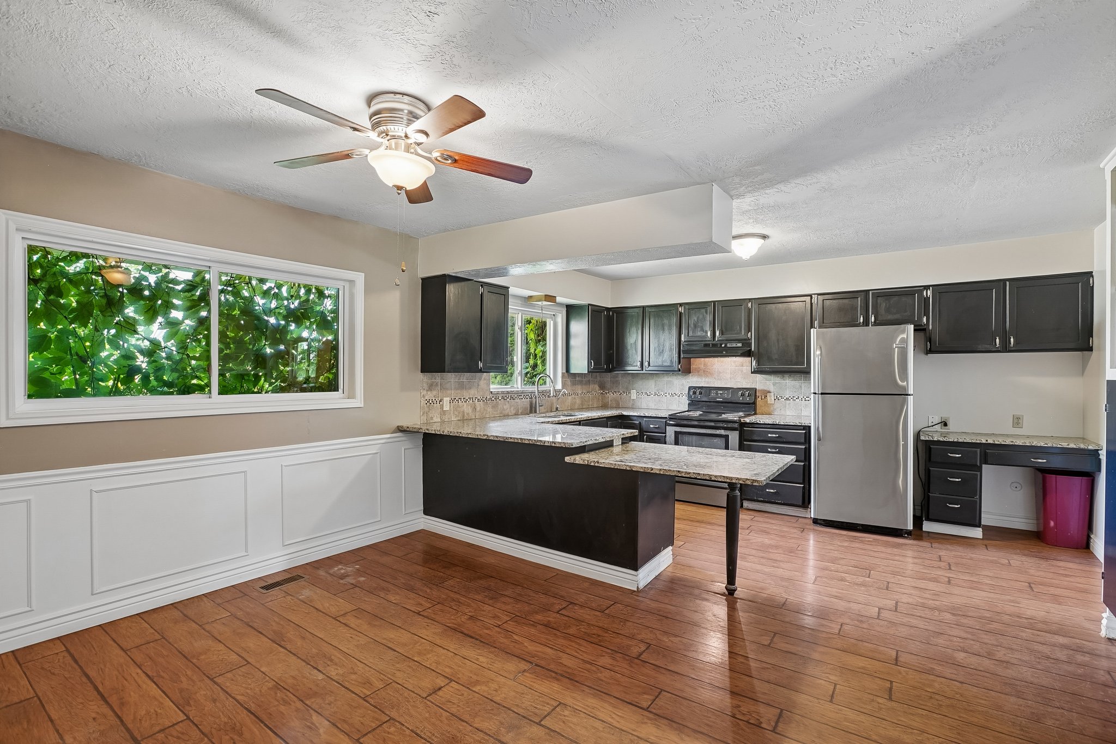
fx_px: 496
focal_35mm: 16
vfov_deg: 73.7
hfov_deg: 96.7
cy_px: 372
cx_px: 558
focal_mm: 16
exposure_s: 1/2.5
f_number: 8
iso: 400
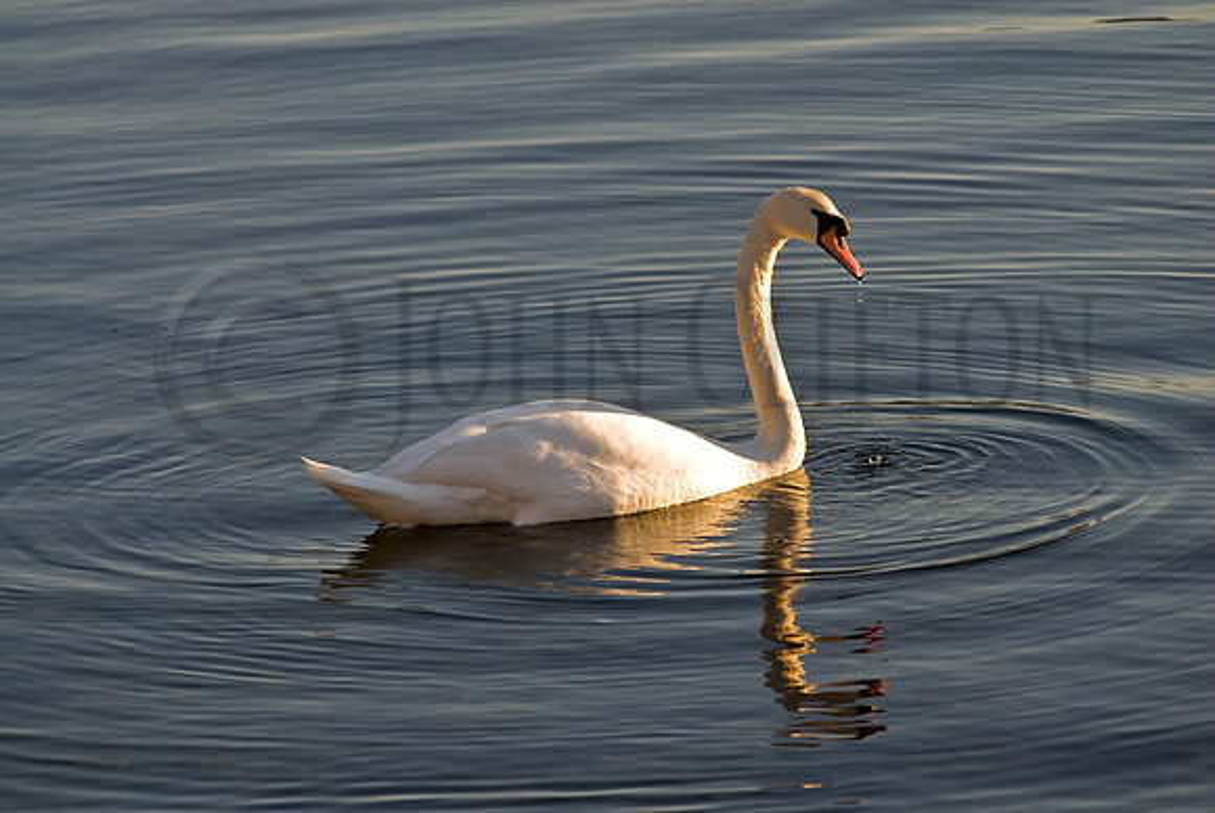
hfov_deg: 6.9
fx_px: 10135
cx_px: 608
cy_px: 406
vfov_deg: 4.6
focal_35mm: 300
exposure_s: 1/180
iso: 100
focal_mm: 200
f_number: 4.5
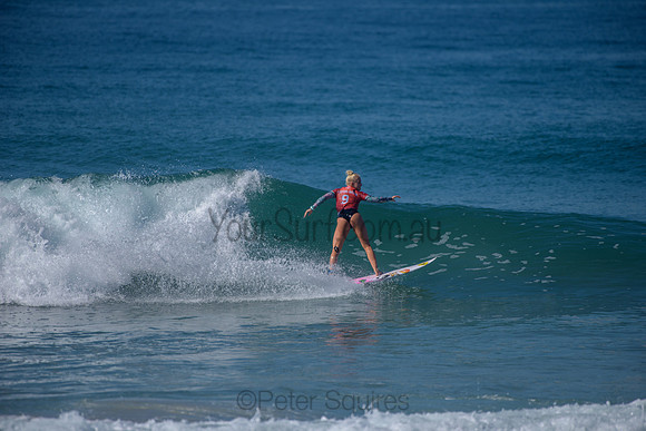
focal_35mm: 500
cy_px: 216
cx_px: 323
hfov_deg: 4.1
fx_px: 8974
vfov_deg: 2.8
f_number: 5.6
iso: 125
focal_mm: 500
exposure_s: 1/2000
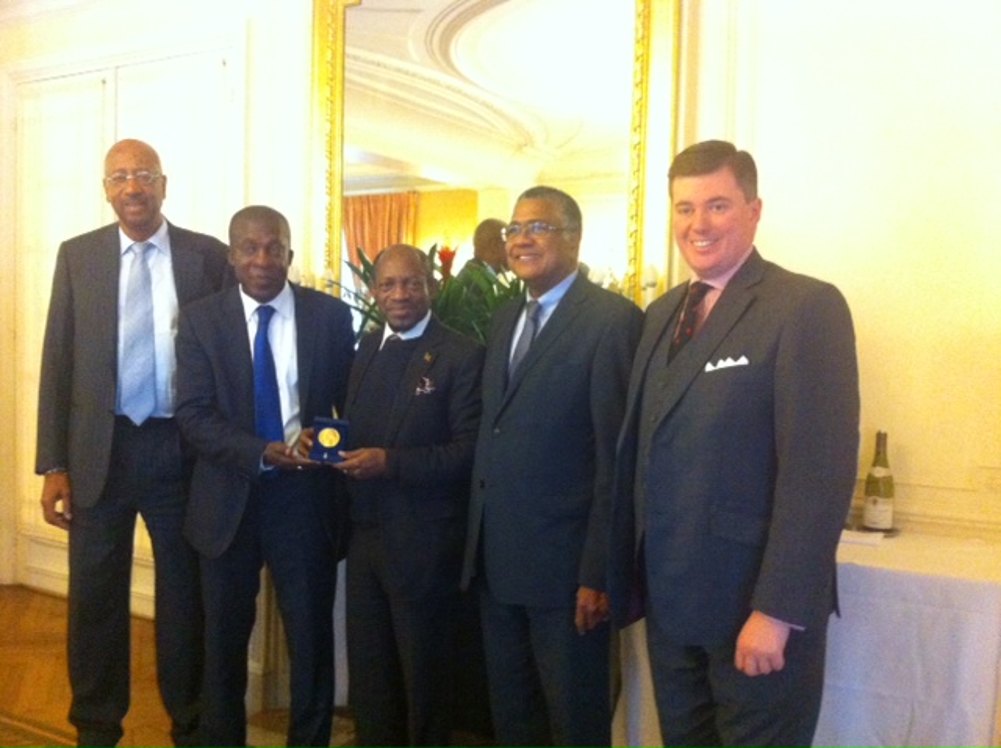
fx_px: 1011
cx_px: 500
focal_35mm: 35
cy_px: 374
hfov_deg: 52.7
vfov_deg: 40.6
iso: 800
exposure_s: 1/17
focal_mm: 3.85
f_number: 2.8
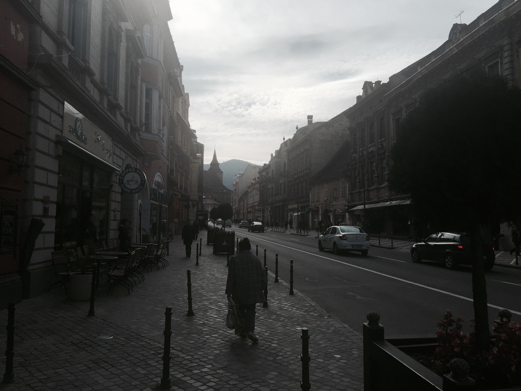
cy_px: 196
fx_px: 436
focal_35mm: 29
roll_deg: -1.0
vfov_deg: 48.2
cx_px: 260
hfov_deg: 61.7
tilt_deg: +4.9
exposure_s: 1/4405
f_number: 2.2
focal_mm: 4.15
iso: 32
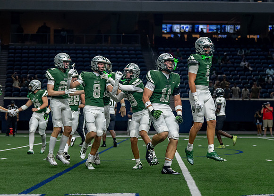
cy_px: 105
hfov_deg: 16.1
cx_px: 122
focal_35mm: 125
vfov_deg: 11.5
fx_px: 970
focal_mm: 74
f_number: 2.8
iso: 1600
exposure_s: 1/1000
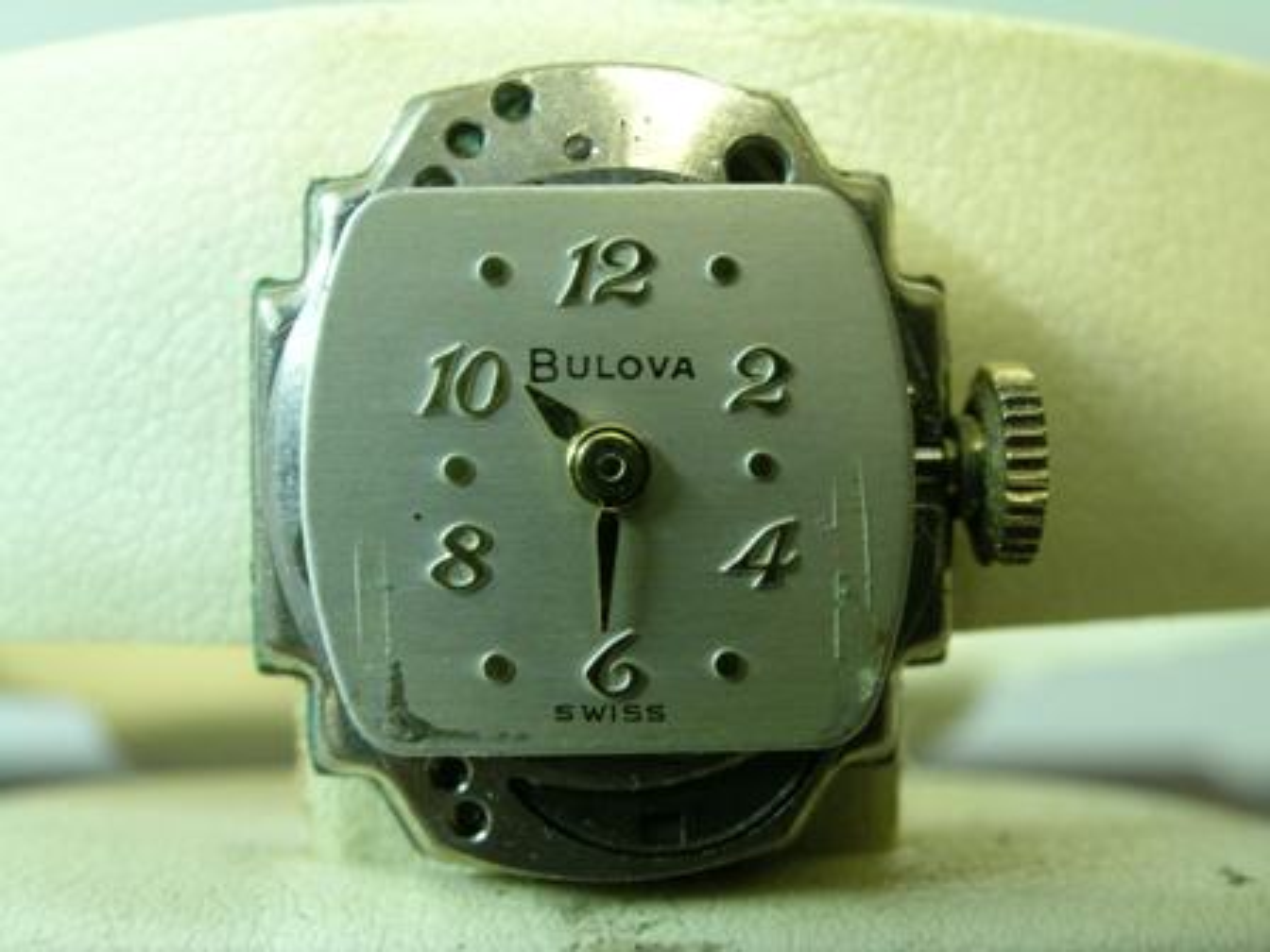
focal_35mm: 53
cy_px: 476
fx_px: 1944
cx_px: 635
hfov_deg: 36.2
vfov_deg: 27.5
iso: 200
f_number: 6.2
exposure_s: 1/2.4
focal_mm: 11.1
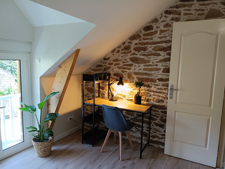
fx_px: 169
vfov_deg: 53.1
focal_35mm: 26
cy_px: 84
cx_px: 112
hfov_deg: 67.3
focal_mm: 4.94
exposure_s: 1/101
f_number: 1.5
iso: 471
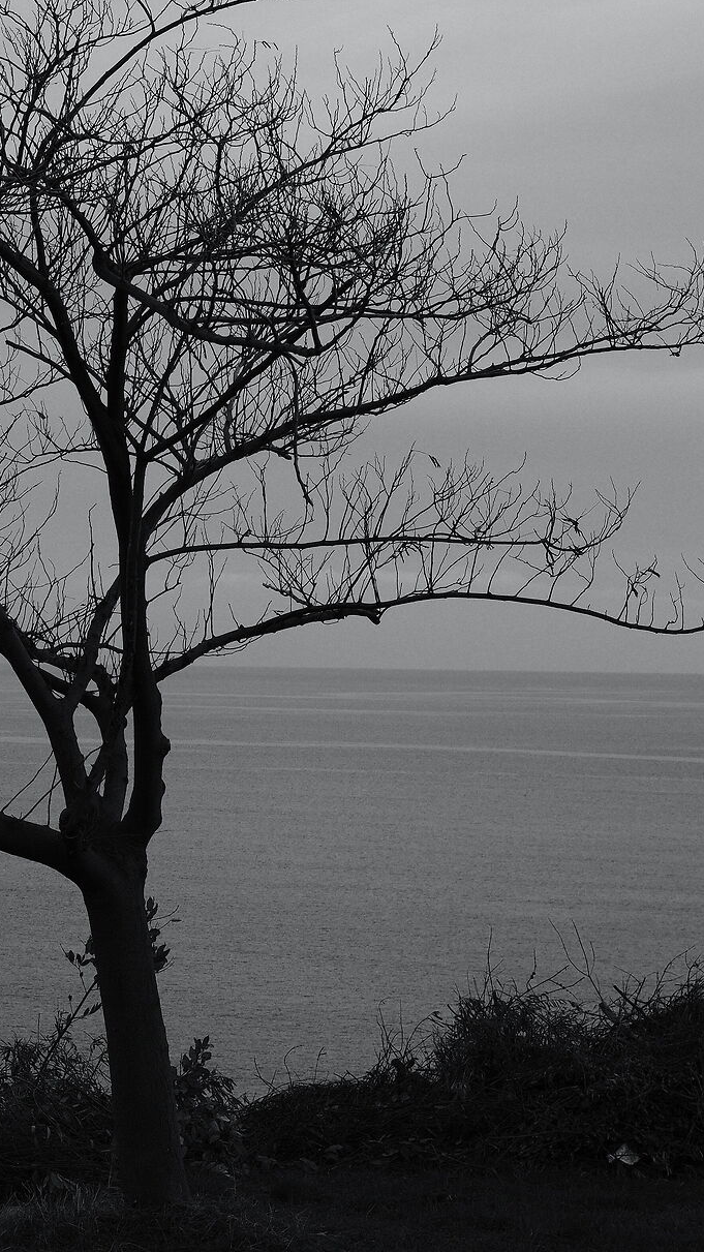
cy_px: 549
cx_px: -114
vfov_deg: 19.4
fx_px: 3651
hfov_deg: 10.8
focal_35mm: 110
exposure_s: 1/1100
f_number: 8
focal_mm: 35
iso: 800
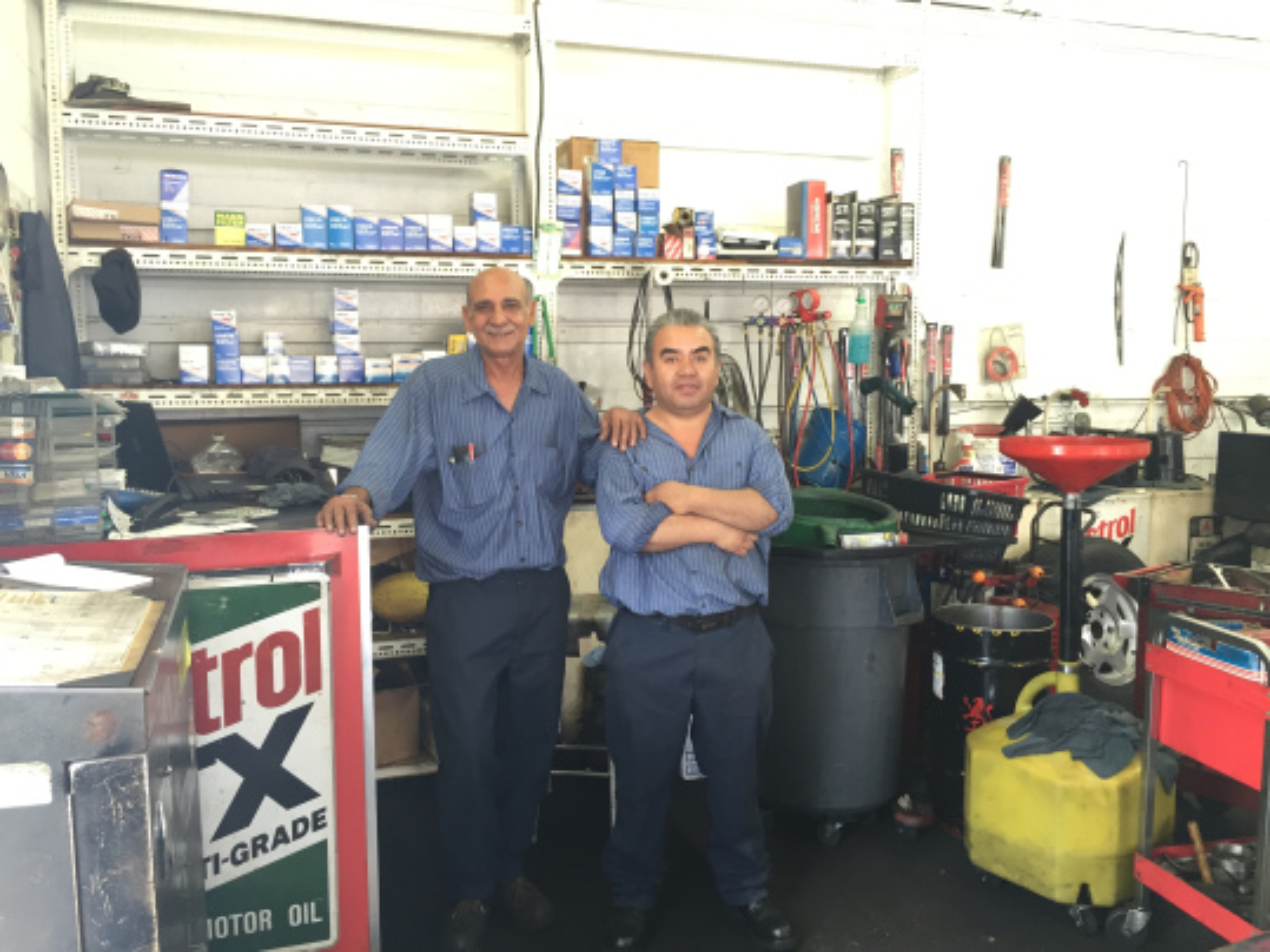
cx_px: 635
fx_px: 1064
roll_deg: -0.8
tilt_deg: -5.3
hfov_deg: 61.7
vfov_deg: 48.2
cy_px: 476
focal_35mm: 29
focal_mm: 4.15
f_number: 2.2
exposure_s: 1/30
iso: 64
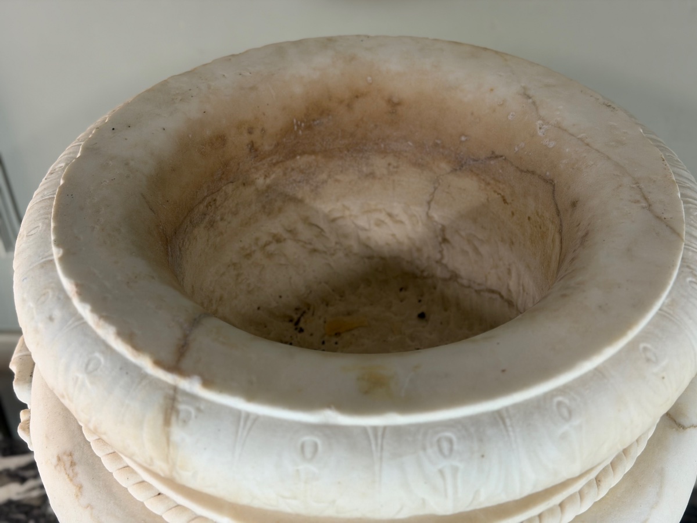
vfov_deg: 30.3
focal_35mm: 48
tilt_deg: -40.4
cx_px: 348
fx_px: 966
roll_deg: +3.0
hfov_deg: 39.7
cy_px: 262
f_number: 1.78
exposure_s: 1/50
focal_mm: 6.76
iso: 125
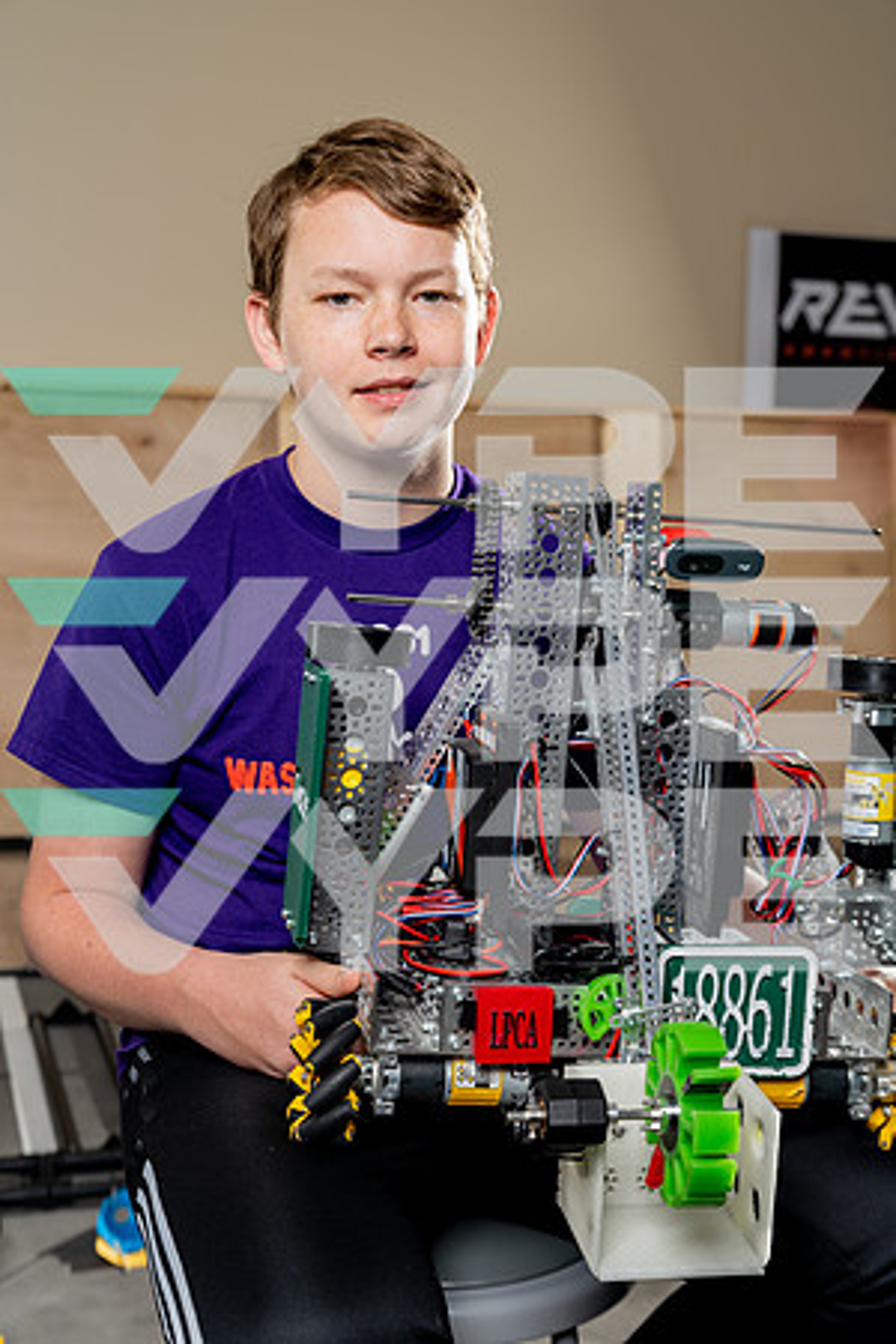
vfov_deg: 41.9
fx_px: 1755
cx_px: 448
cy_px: 672
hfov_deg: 28.6
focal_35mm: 47
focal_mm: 47
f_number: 4.5
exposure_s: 1/250
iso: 100
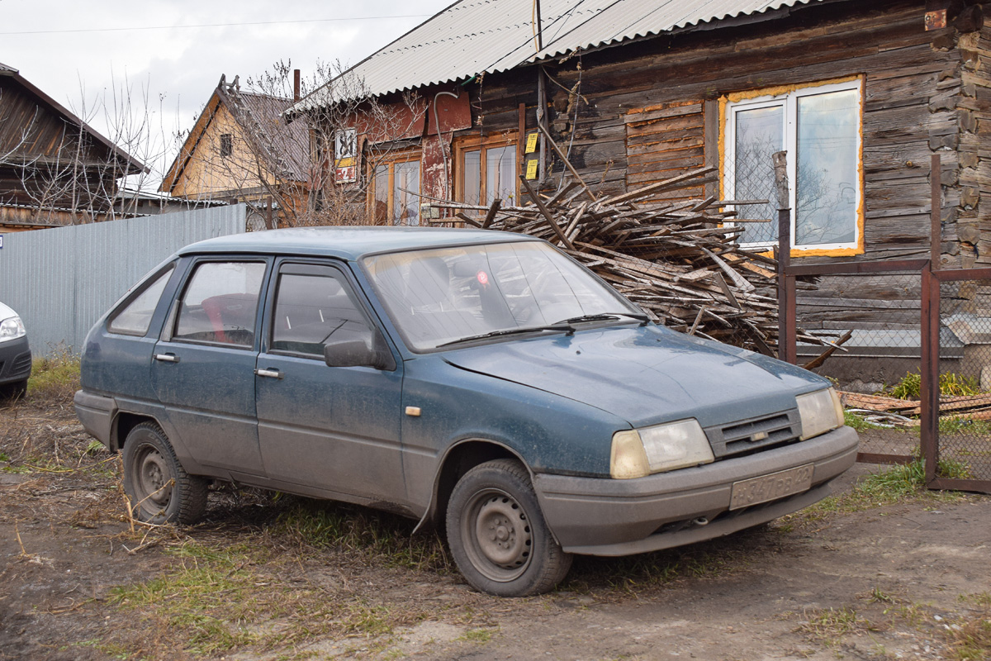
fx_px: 1404
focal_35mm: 51
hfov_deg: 38.9
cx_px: 496
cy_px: 330
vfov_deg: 26.5
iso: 400
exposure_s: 1/160
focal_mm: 34
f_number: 6.3
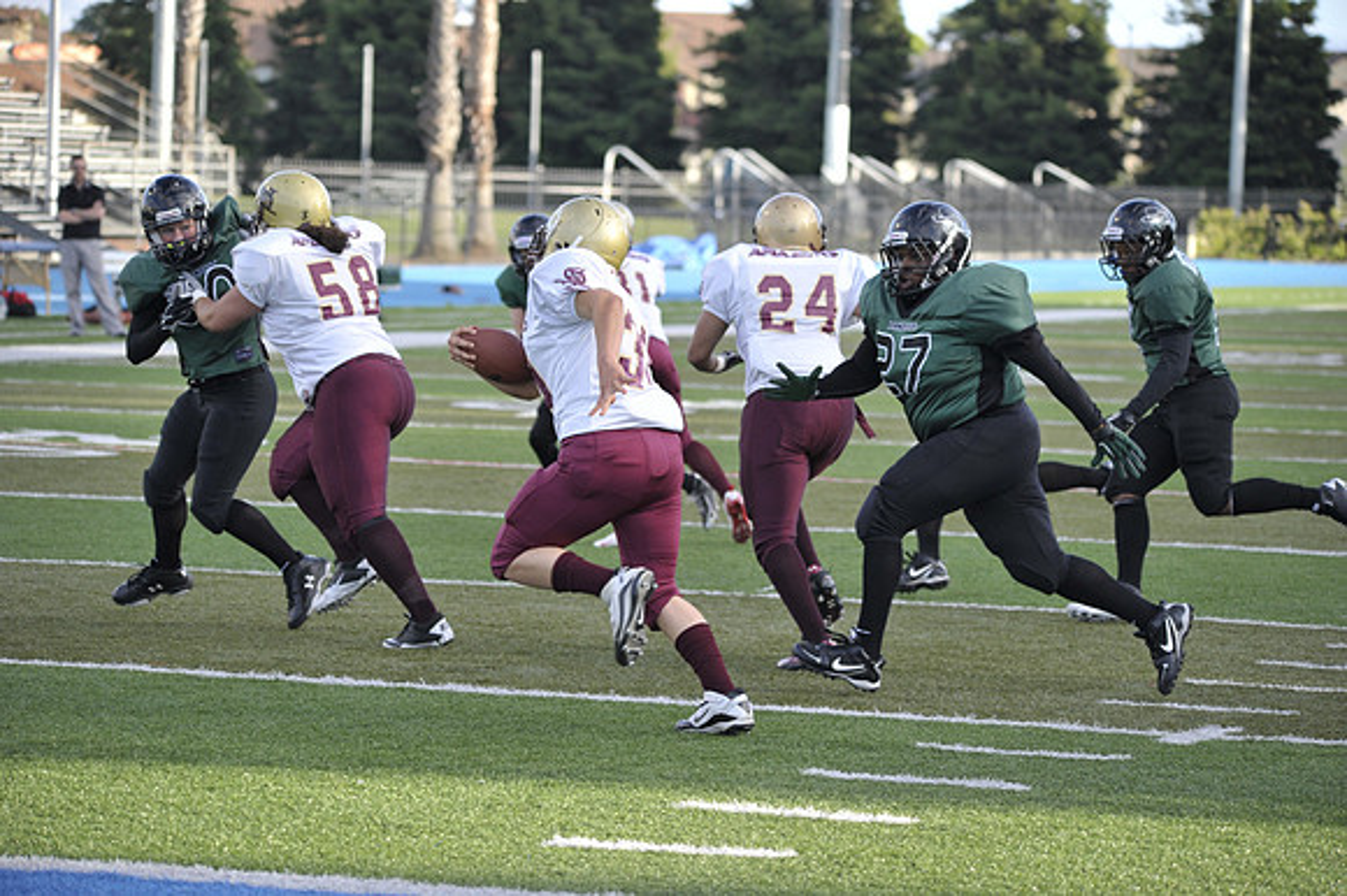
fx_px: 5609
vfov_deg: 9.1
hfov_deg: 13.7
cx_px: 674
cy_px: 448
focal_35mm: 150
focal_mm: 150
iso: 800
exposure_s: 1/1000
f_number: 5
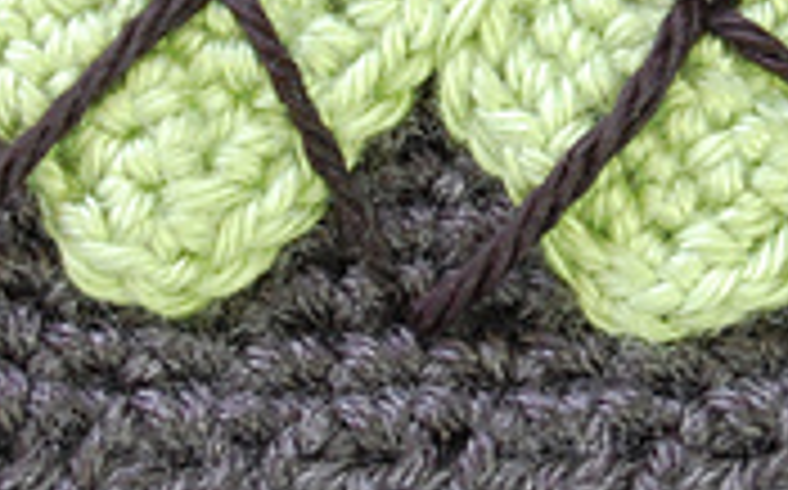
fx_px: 5514
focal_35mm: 257
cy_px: -54
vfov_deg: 5.1
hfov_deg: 8.2
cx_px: 581
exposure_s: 1/13
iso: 800
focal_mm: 46
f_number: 5.3
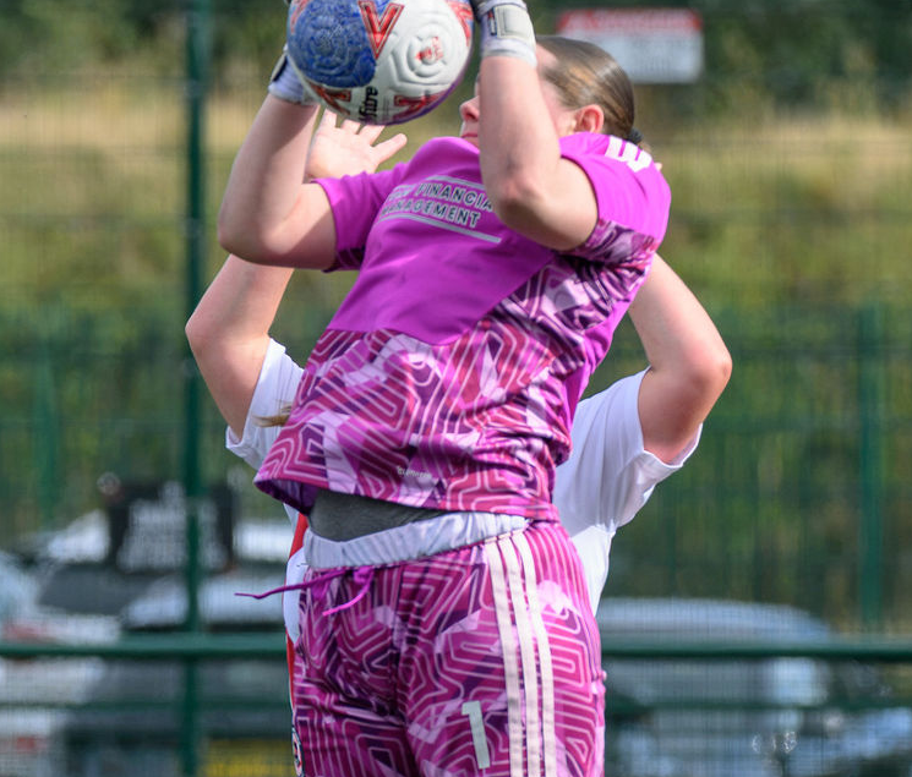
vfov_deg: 1.8
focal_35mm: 909
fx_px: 25174
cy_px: 715
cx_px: 293
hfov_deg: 2.1
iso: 800
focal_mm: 260
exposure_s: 1/2000
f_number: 5
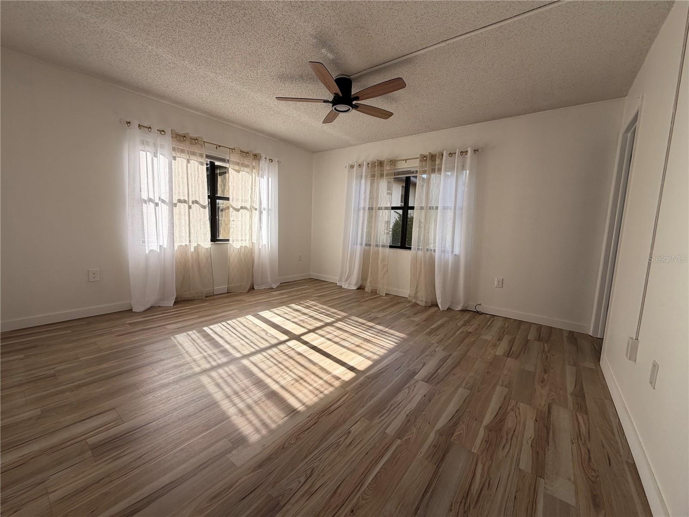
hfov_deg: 102.1
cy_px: 258
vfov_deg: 85.7
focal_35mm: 14
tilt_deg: -6.8
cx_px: 344
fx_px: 279
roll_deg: -1.9
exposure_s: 1/139
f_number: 2.2
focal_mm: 2.22
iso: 40
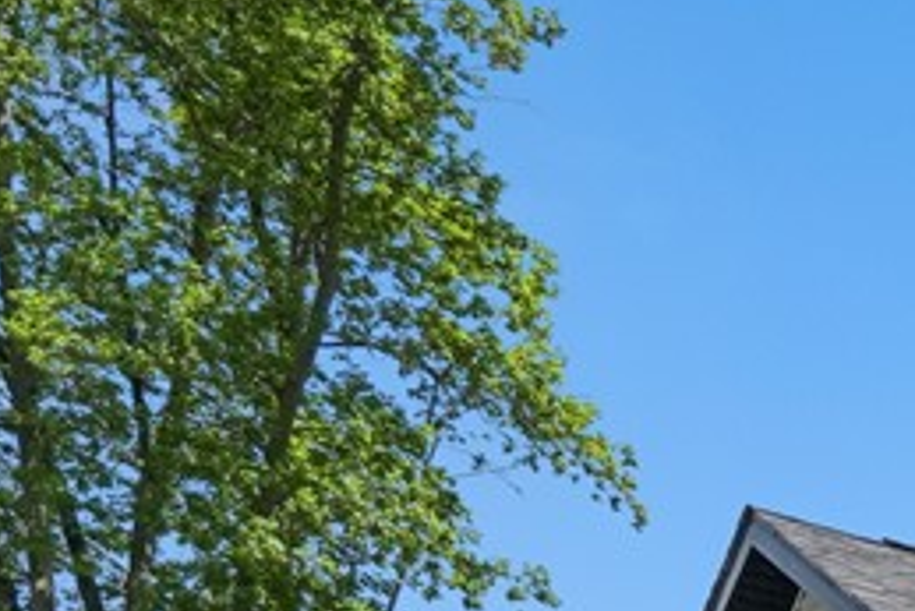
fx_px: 3001
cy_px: 1566
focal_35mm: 118
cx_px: 2651
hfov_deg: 11.4
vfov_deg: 9.9
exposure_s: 1/500
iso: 400
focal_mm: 18
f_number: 10
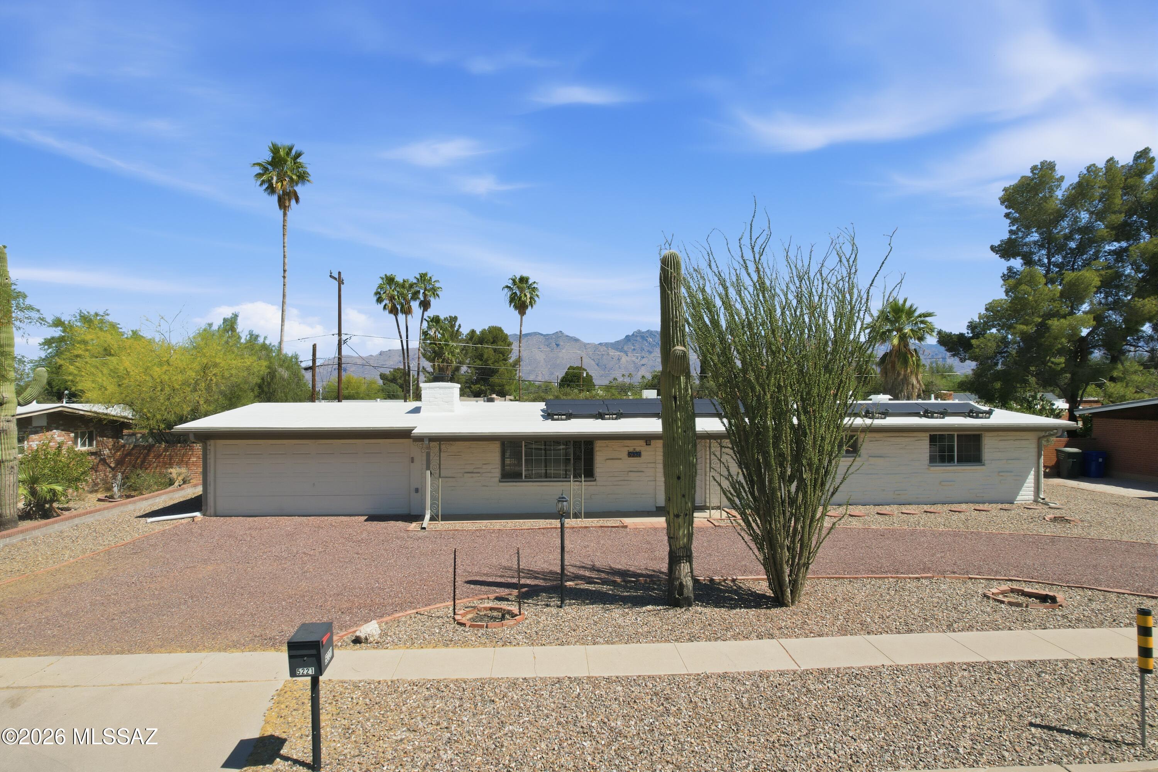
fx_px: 708
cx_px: 579
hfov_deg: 78.6
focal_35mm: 22
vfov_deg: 57.2
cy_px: 386
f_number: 2.8
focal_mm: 8.4
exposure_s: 1/3200
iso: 100
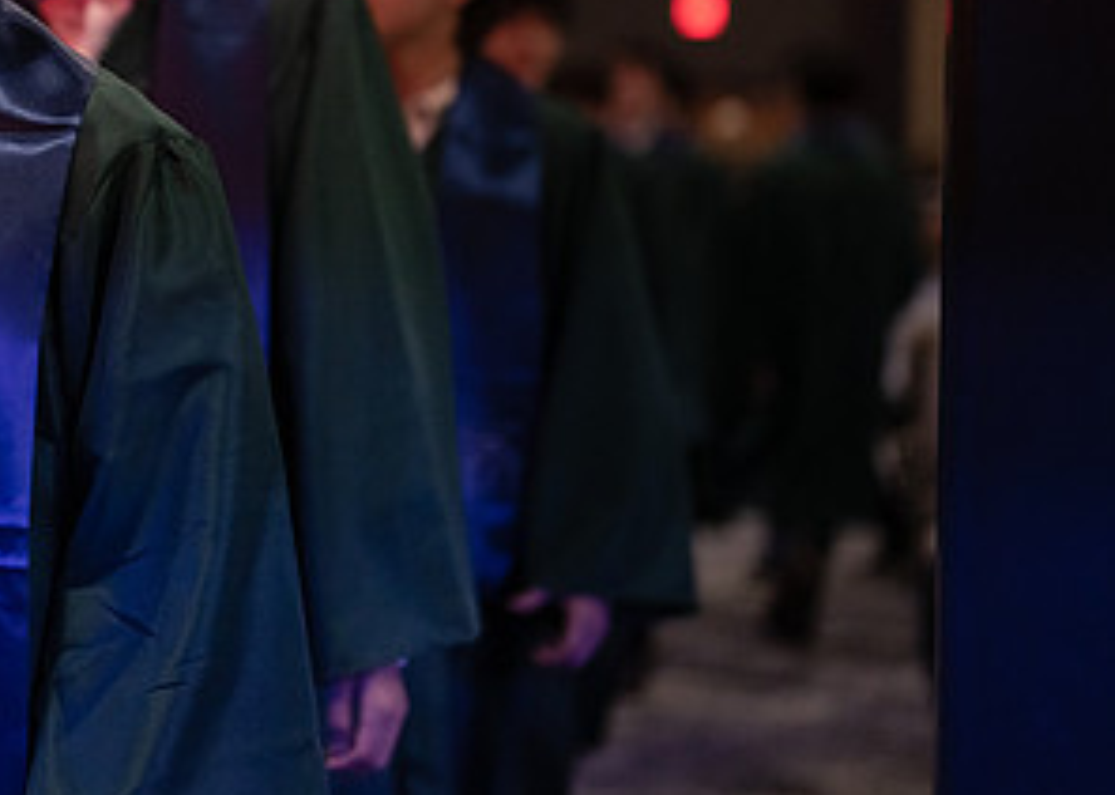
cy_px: 60
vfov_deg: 13.6
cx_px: 60
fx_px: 3291
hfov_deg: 18.8
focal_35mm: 104
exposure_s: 1/500
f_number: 1.2
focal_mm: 50
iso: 1250
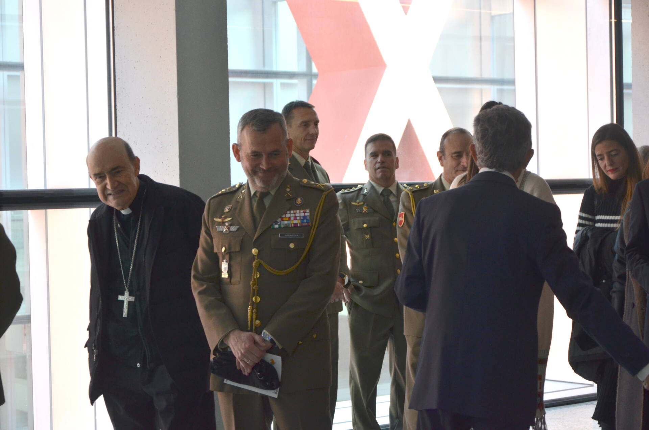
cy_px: 215
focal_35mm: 93
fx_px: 1673
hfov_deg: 22.0
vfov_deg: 14.6
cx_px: 324
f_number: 5.6
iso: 1000
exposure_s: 1/125
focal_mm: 62
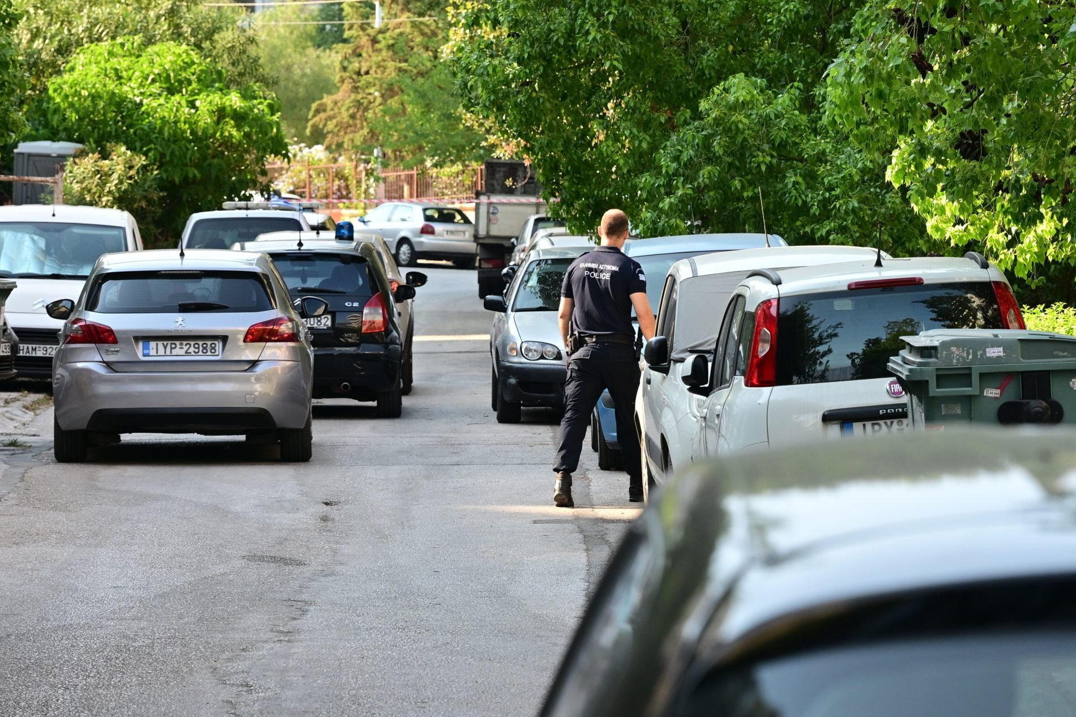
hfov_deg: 10.6
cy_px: 352
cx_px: 566
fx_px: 5797
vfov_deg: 7.1
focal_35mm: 194
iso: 560
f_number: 6.3
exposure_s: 1/400
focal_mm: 120
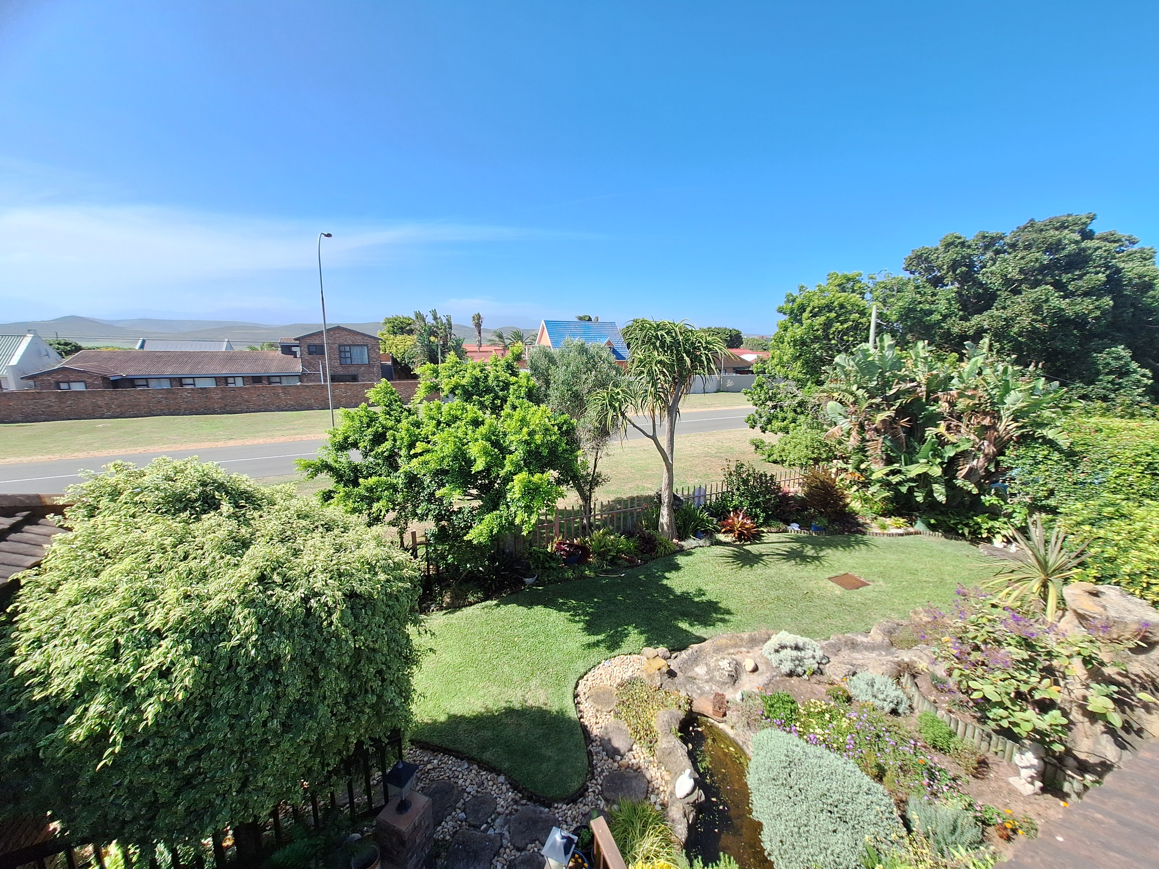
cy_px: 434
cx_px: 580
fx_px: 435
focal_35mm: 13
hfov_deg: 106.2
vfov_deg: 89.9
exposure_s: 1/1445
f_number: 2.2
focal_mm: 1.74
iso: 40
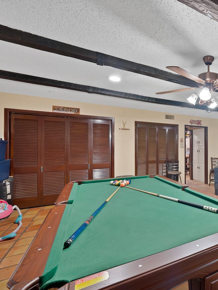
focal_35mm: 18
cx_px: 198
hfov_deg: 60.1
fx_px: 151
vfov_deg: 87.7
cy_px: 151
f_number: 9
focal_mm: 12
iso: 640
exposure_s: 2
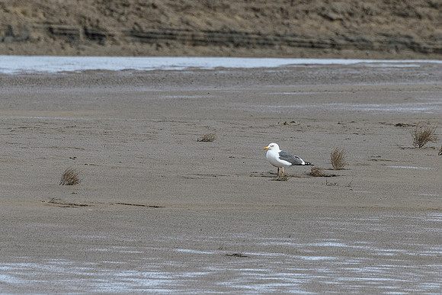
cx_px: 374
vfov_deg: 1.2
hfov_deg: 1.7
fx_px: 14621
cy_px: 202
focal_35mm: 1191
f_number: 6.3
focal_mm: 400
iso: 560
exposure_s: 1/1600
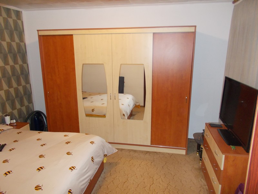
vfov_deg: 53.1
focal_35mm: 26
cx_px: 129
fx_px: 194
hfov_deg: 67.3
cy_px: 97
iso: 250
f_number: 3.2
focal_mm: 4.6
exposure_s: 1/25
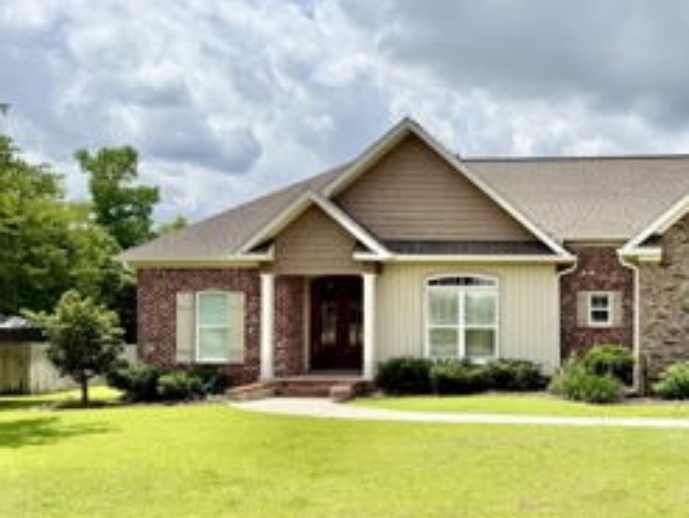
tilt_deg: +0.5
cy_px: 305
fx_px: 777
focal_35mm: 39
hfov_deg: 45.3
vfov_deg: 36.8
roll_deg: -0.4
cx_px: 557
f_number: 1.78
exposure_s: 1/7353
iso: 80
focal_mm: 6.76
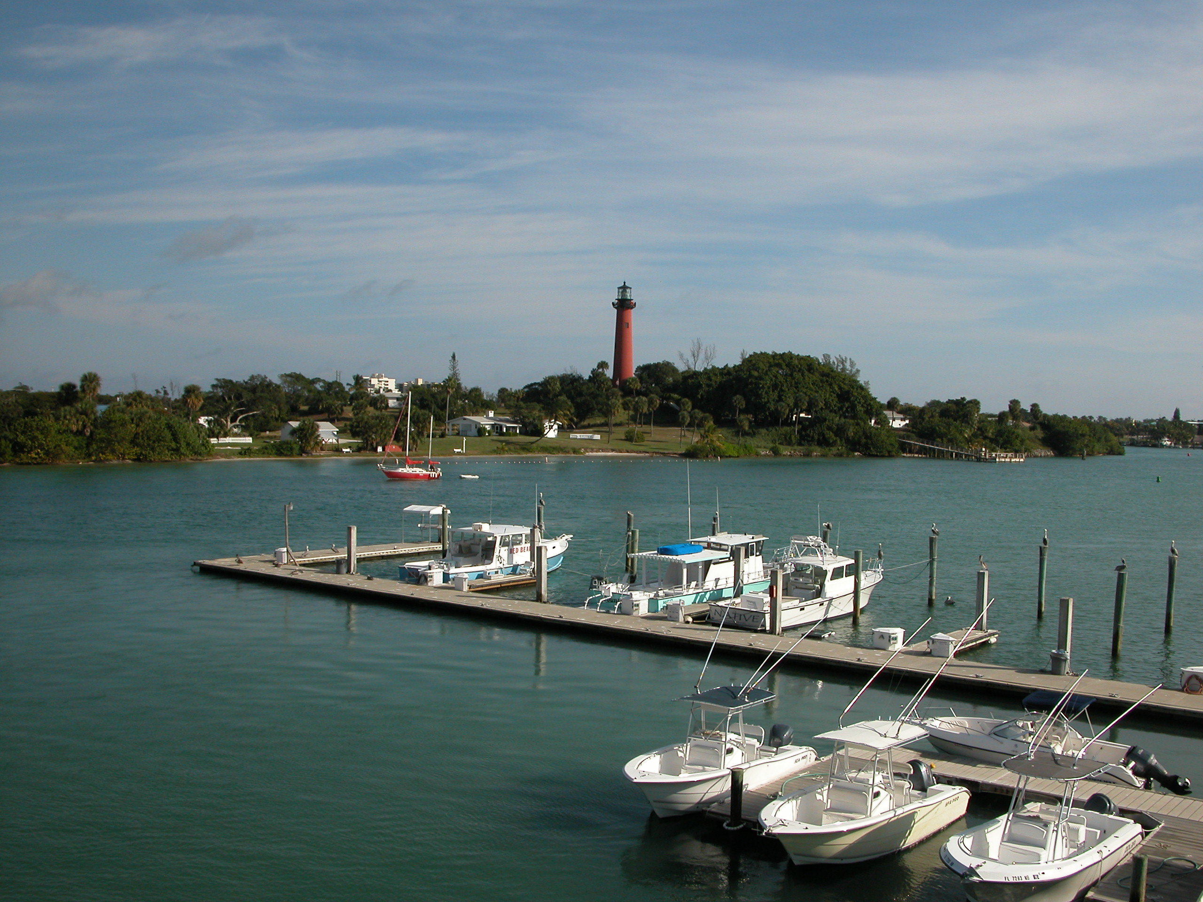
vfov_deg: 39.7
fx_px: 1251
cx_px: 602
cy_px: 451
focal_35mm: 36
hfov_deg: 51.4
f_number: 7.1
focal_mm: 9.2
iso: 100
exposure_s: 1/528
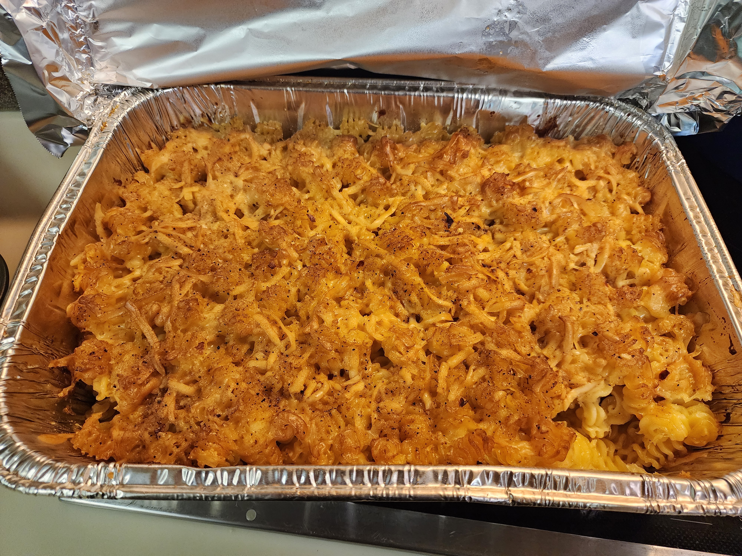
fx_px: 493
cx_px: 371
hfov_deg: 73.9
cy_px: 278
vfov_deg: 58.9
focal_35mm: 23
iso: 800
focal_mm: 6.4
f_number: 1.8
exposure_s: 1/120
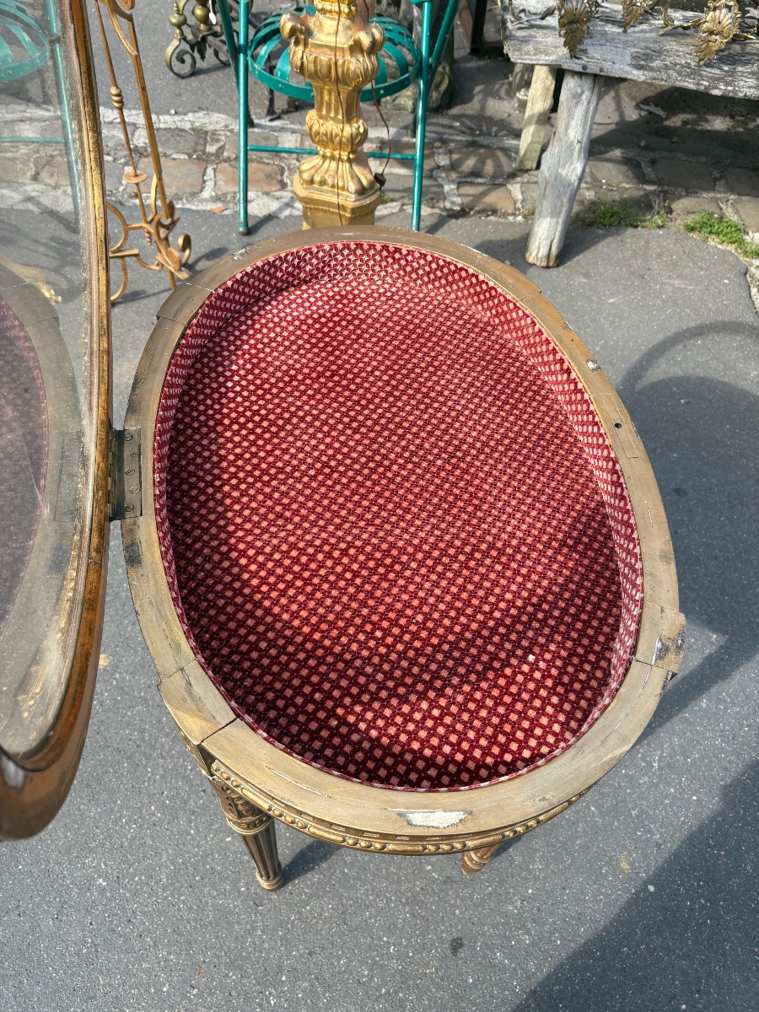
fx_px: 760
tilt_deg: -53.2
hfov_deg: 53.1
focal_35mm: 26
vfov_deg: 67.3
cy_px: 506
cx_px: 380
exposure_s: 1/756
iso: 50
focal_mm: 5.96
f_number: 1.6
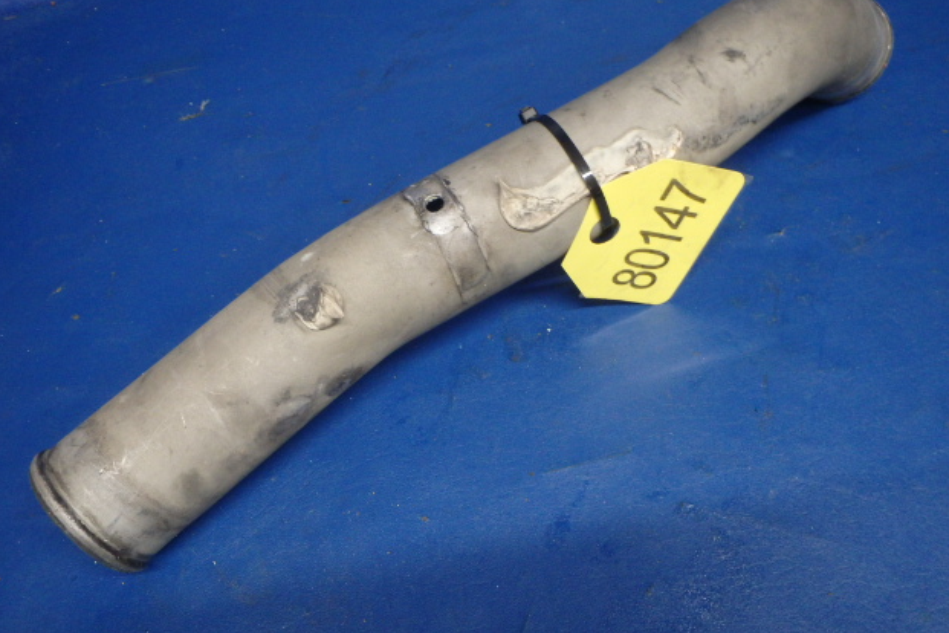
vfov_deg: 43.6
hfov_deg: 61.9
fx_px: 791
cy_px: 333
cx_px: 486
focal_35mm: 30
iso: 500
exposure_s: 1/30
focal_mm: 5
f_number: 3.9
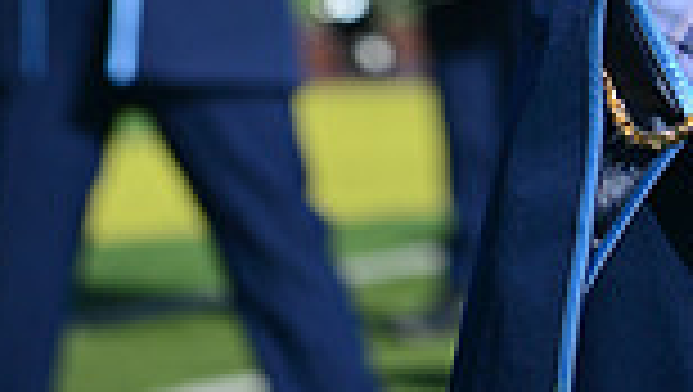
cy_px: -523
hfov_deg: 3.2
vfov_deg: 1.8
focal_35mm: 671
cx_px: 614
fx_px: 12343
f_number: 5.6
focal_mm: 220
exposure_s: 1/1600
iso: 125
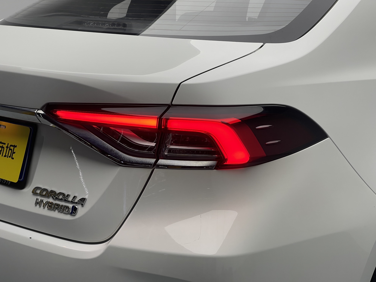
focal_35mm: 64
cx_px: 188
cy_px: 141
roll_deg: -1.9
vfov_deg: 22.9
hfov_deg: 30.3
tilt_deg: -12.7
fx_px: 695
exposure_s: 1/100
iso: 25
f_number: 2.2
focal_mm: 7.5
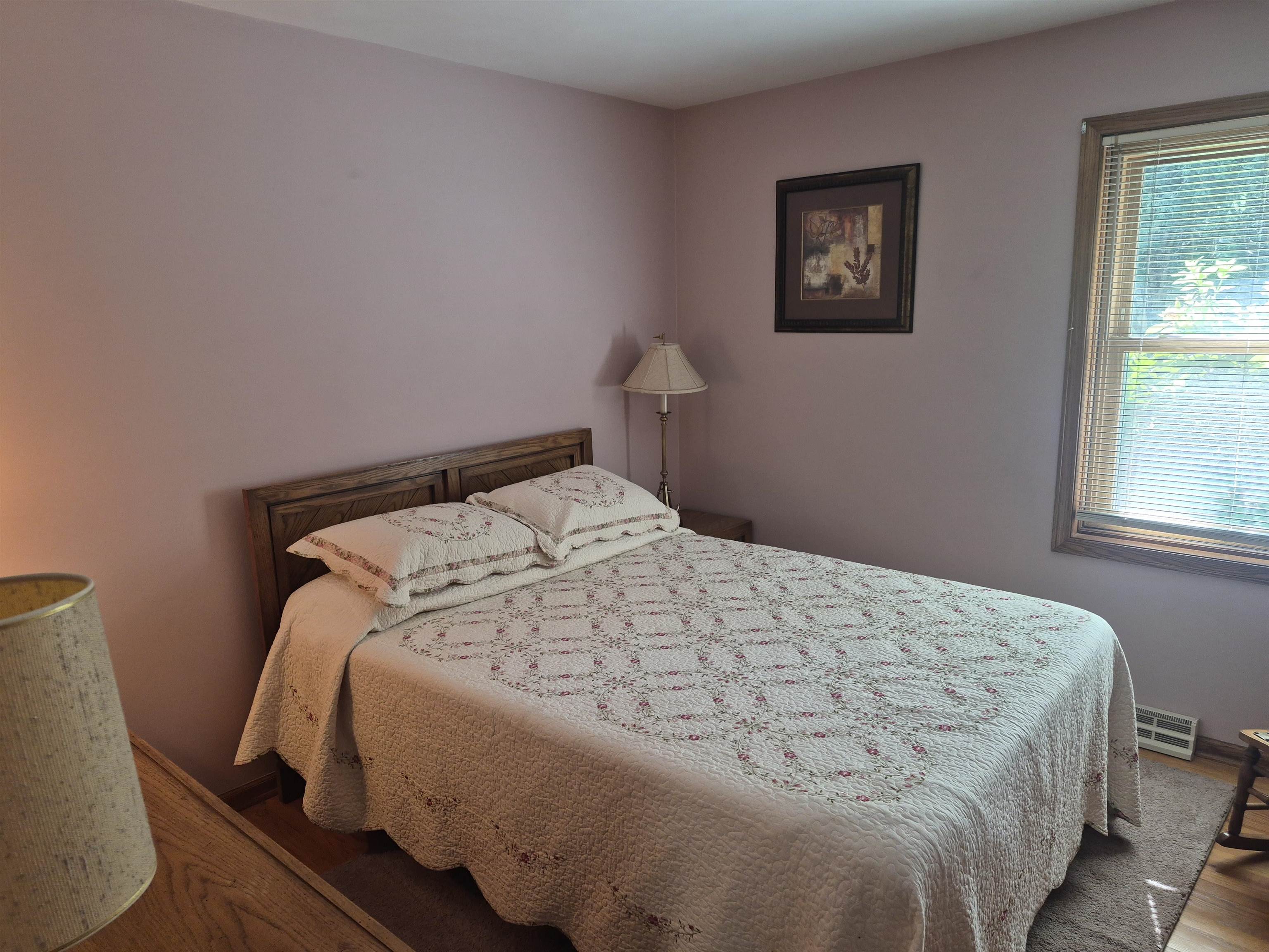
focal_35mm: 23
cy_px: 476
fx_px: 843
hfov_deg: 73.9
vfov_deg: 58.9
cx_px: 634
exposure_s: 1/120
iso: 200
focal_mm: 5.4
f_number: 1.8
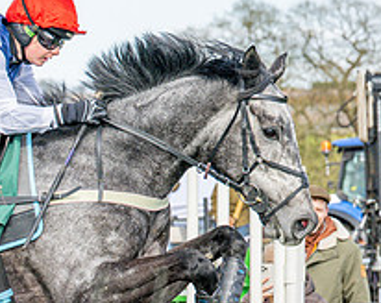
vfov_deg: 5.1
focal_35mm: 303
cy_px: 270
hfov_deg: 6.3
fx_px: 3410
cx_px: -128
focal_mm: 79
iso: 400
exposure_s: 1/1600
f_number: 4.5
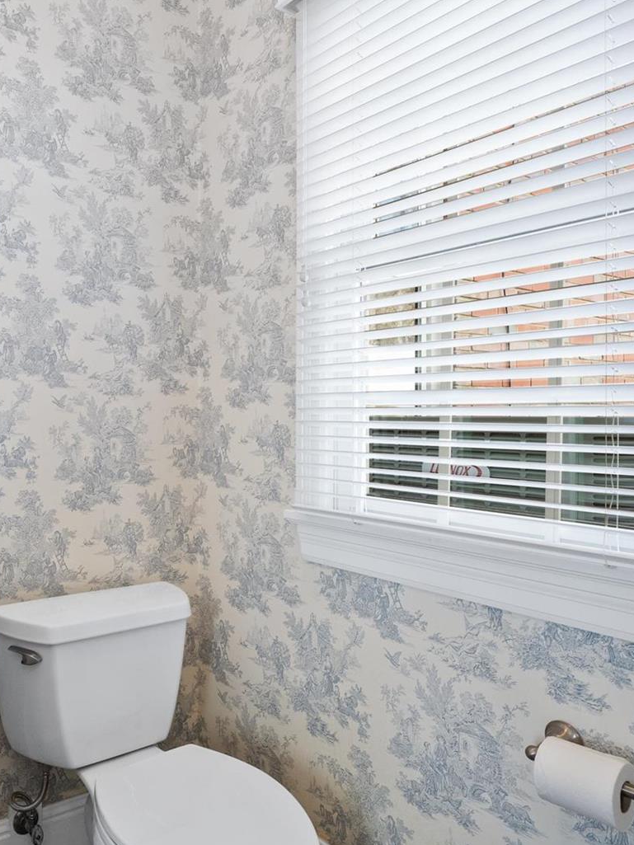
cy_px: 424
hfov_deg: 48.7
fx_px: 659
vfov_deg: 65.3
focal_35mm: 27
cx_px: 136
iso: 400
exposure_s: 1/13
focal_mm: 9
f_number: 8
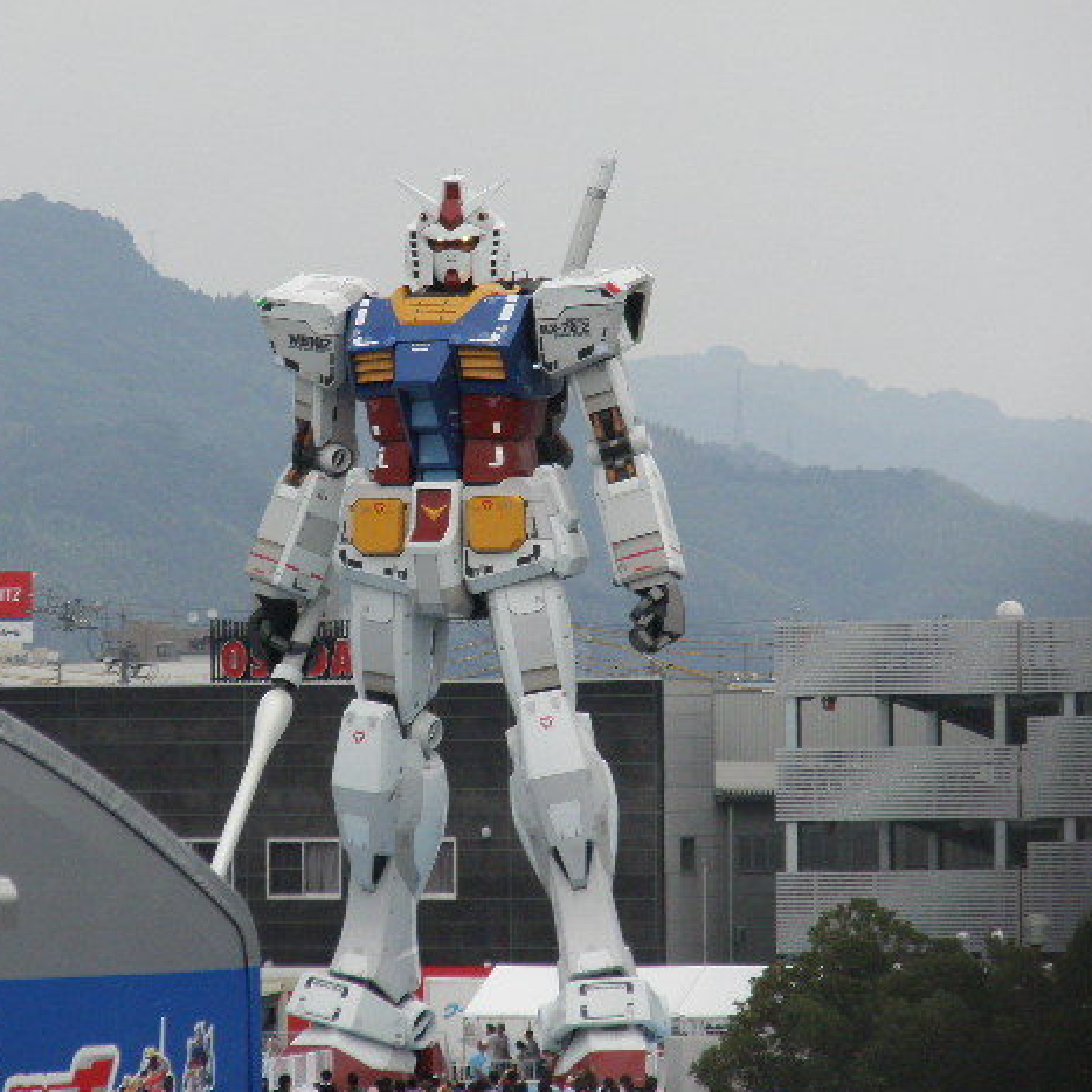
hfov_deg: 6.1
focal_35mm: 288
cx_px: 491
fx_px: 10279
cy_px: 540
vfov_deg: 6.1
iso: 80
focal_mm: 42.1
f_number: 5.2
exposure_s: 1/250
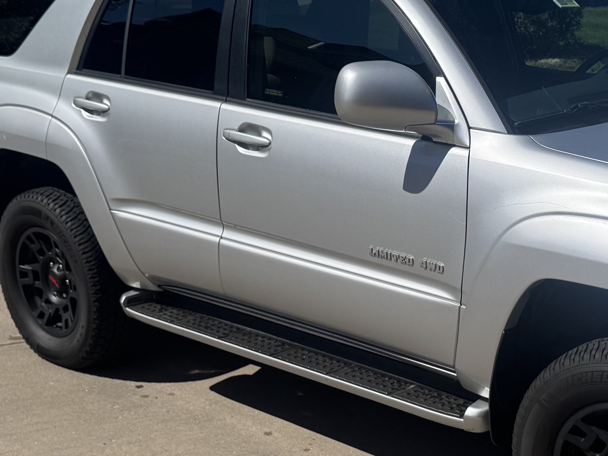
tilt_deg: -14.3
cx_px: 464
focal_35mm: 61
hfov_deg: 31.1
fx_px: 1072
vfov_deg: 23.9
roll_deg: +0.9
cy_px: 299
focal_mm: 6.76
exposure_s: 1/7937
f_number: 1.78
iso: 80
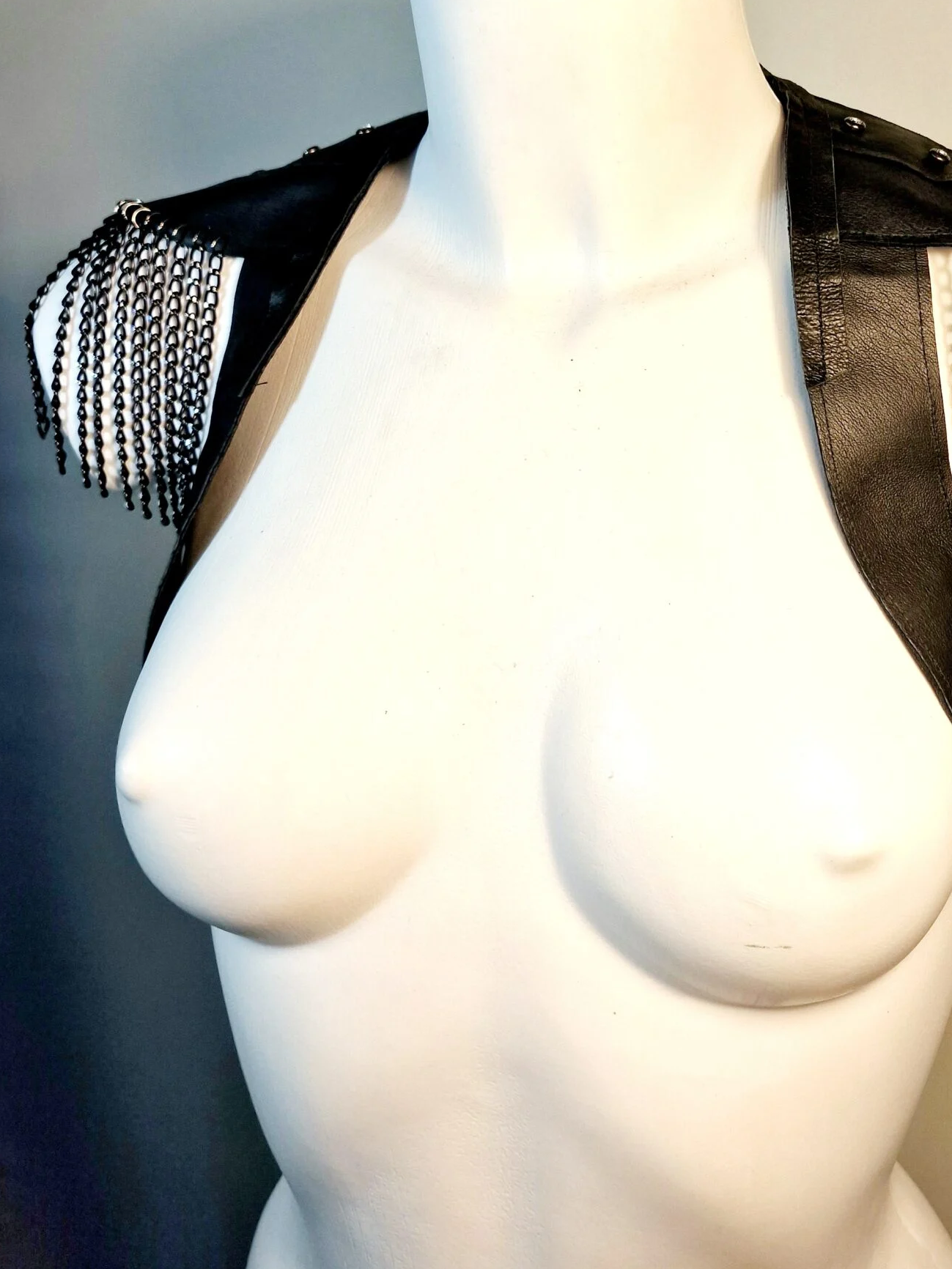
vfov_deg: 53.0
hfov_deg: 41.0
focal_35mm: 34
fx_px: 1247
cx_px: 671
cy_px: 430
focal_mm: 6.4
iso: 50
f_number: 1.8
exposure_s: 1/182
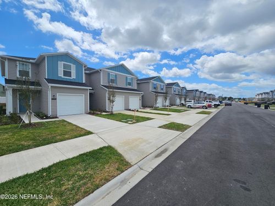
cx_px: 138
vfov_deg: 89.9
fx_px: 103
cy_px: 103
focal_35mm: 13
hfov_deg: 106.2
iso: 50
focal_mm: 2.2
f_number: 2.2
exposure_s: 1/4373
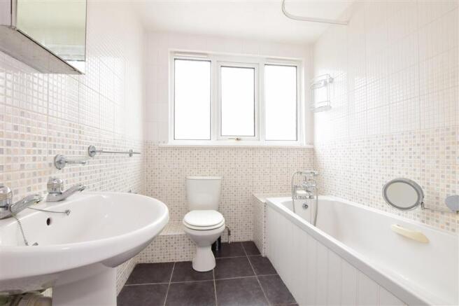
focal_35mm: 15
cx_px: 230
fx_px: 191
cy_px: 153
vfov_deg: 77.3
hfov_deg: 100.4
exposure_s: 1/8
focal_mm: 10
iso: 250
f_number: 20
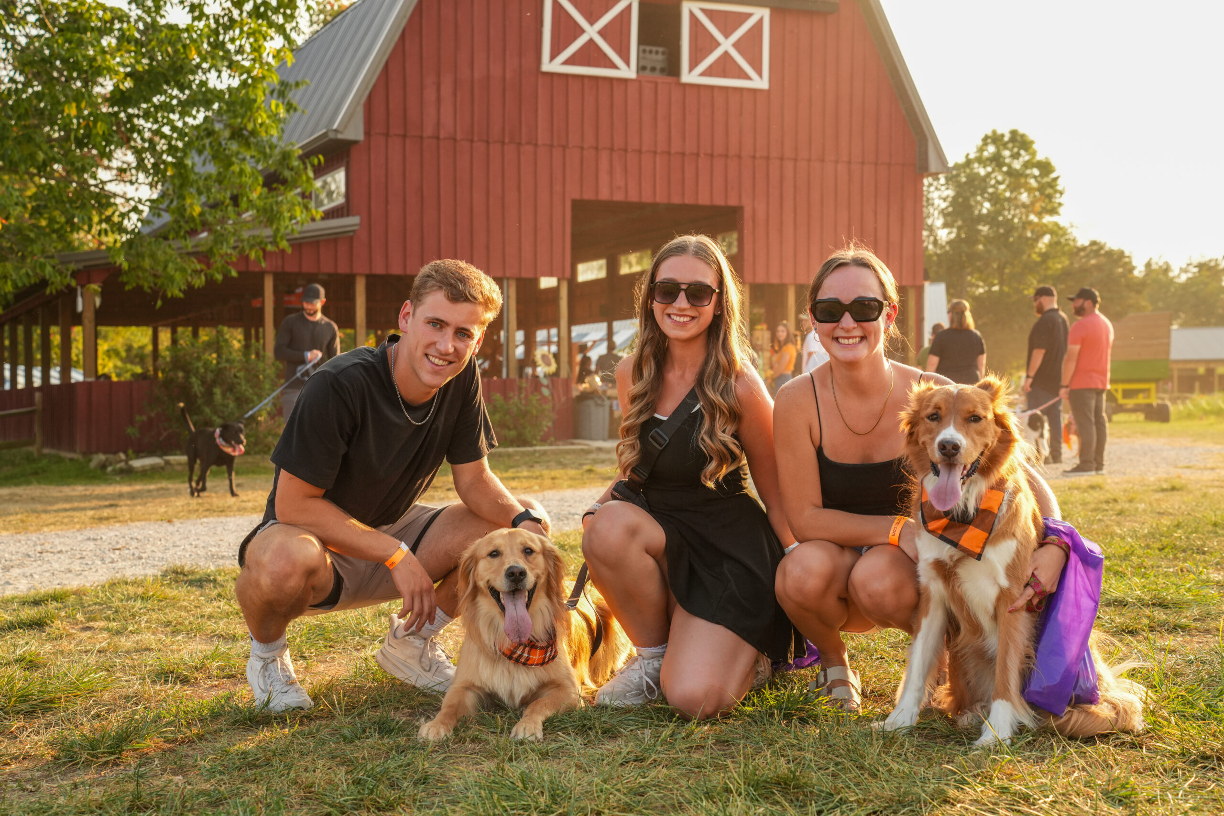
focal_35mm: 48
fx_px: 1632
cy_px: 408
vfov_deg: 28.1
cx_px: 612
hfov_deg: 41.1
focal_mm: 48
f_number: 5.6
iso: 500
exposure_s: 1/400
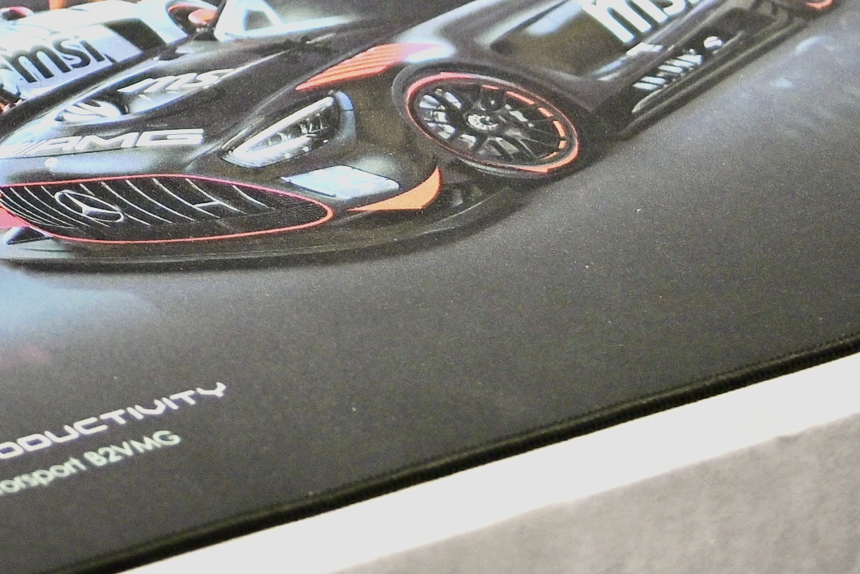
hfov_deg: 9.3
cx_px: -827
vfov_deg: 6.3
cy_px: -841
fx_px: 4945
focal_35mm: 207
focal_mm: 35
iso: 200
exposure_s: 1/125
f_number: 2.8
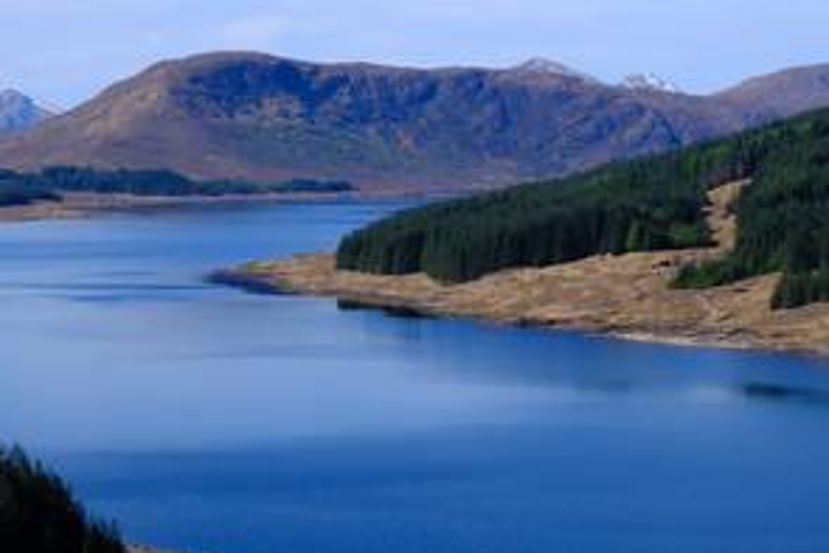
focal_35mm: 122
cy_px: 208
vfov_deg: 11.2
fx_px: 2811
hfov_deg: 16.7
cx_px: 292
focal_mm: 50
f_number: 4.8
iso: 200
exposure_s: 1/1400
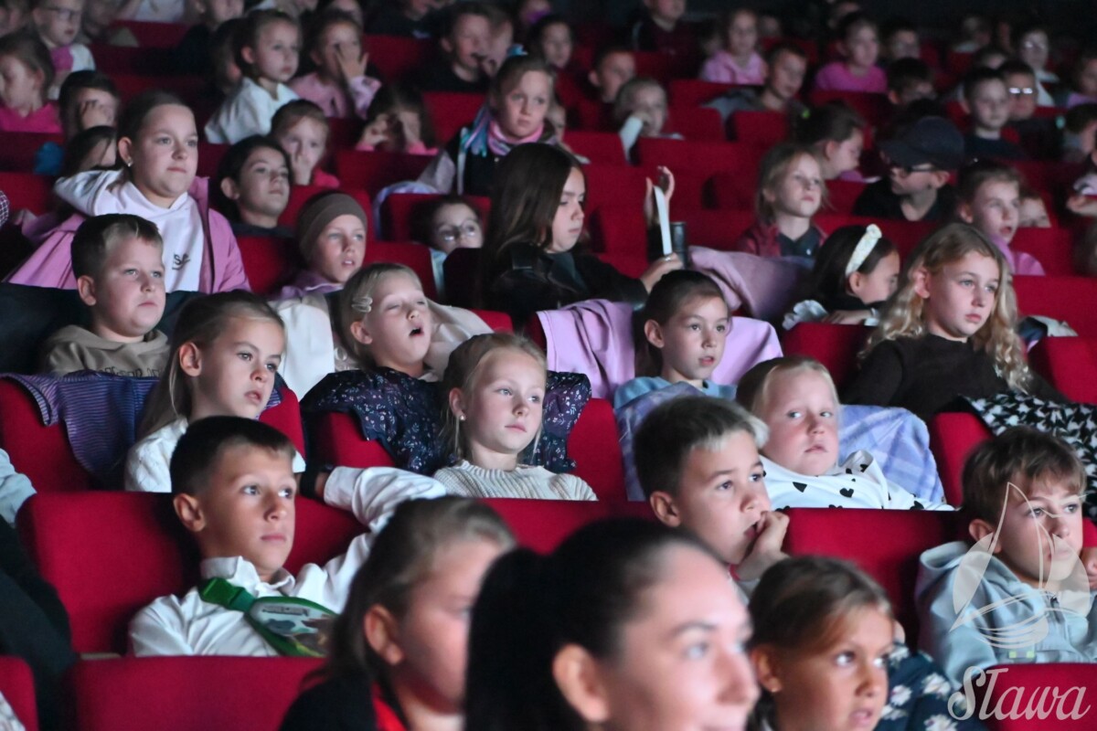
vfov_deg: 9.1
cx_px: 548
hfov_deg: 13.7
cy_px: 366
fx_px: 4570
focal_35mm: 150
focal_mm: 100
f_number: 4.8
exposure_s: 1/60
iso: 14400
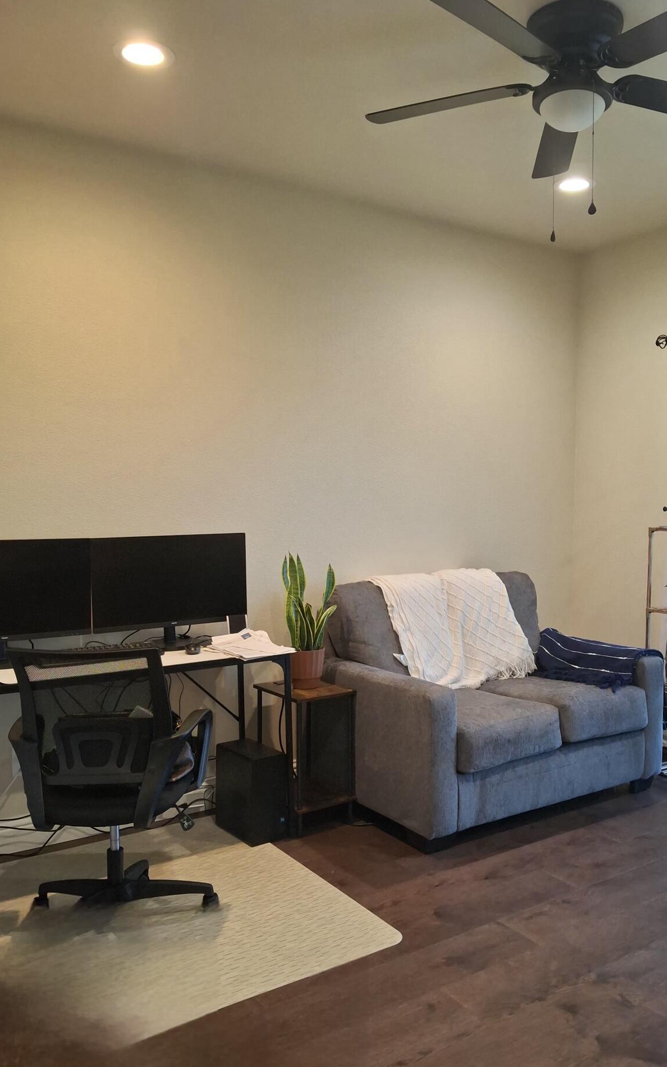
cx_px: 399
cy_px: 550
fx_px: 844
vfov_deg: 64.6
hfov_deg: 42.9
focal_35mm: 29
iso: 160
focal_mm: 4.69
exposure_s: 1/120
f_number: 1.8
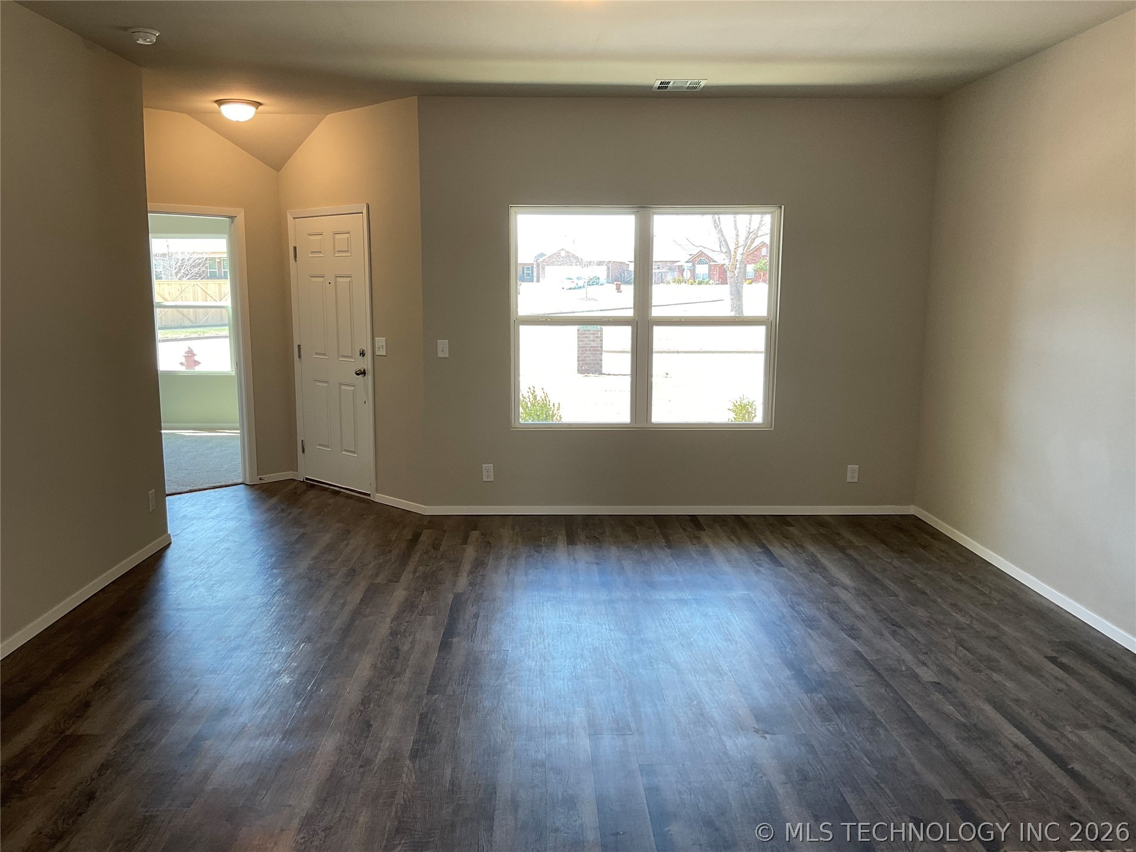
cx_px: 568
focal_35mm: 29
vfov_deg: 48.2
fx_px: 952
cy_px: 426
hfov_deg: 61.7
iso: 40
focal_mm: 3
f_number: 1.8
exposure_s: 1/60
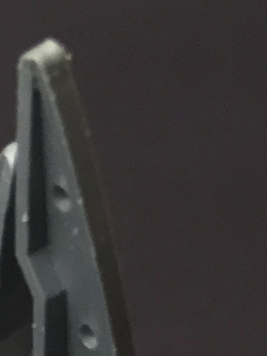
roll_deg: +2.8
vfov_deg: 10.9
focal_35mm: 159
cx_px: -436
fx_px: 1636
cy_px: 784
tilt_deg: -21.4
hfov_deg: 8.3
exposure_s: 1/30
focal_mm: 4.15
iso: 125
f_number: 2.2
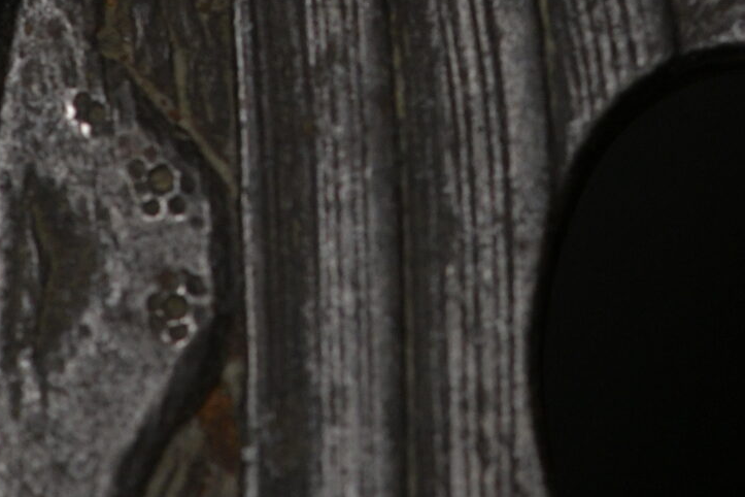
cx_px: 564
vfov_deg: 3.7
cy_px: -346
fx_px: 7698
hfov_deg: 5.5
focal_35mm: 372
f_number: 9
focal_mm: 105
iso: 2500
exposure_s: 1/125
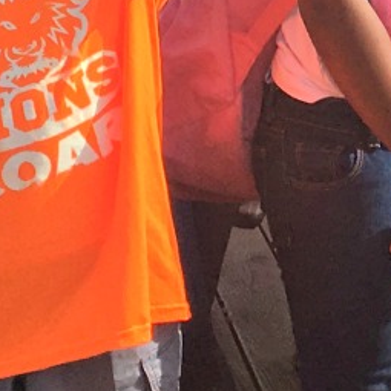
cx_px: 745
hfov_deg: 8.3
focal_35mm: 201
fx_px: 2569
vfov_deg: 8.5
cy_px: -205
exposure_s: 1/1748
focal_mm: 4.15
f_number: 2.2
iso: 25
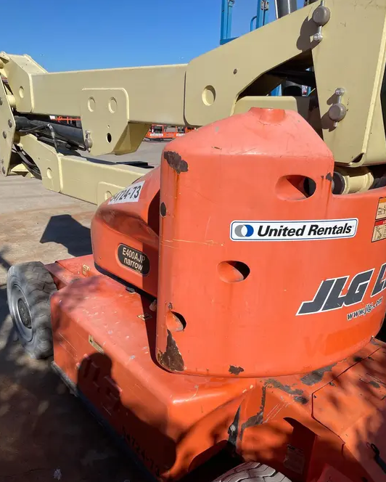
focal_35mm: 28
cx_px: 195
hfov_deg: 51.6
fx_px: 399
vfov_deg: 62.1
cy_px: 265
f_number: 1.6
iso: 32
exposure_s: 1/5051
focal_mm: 4.2
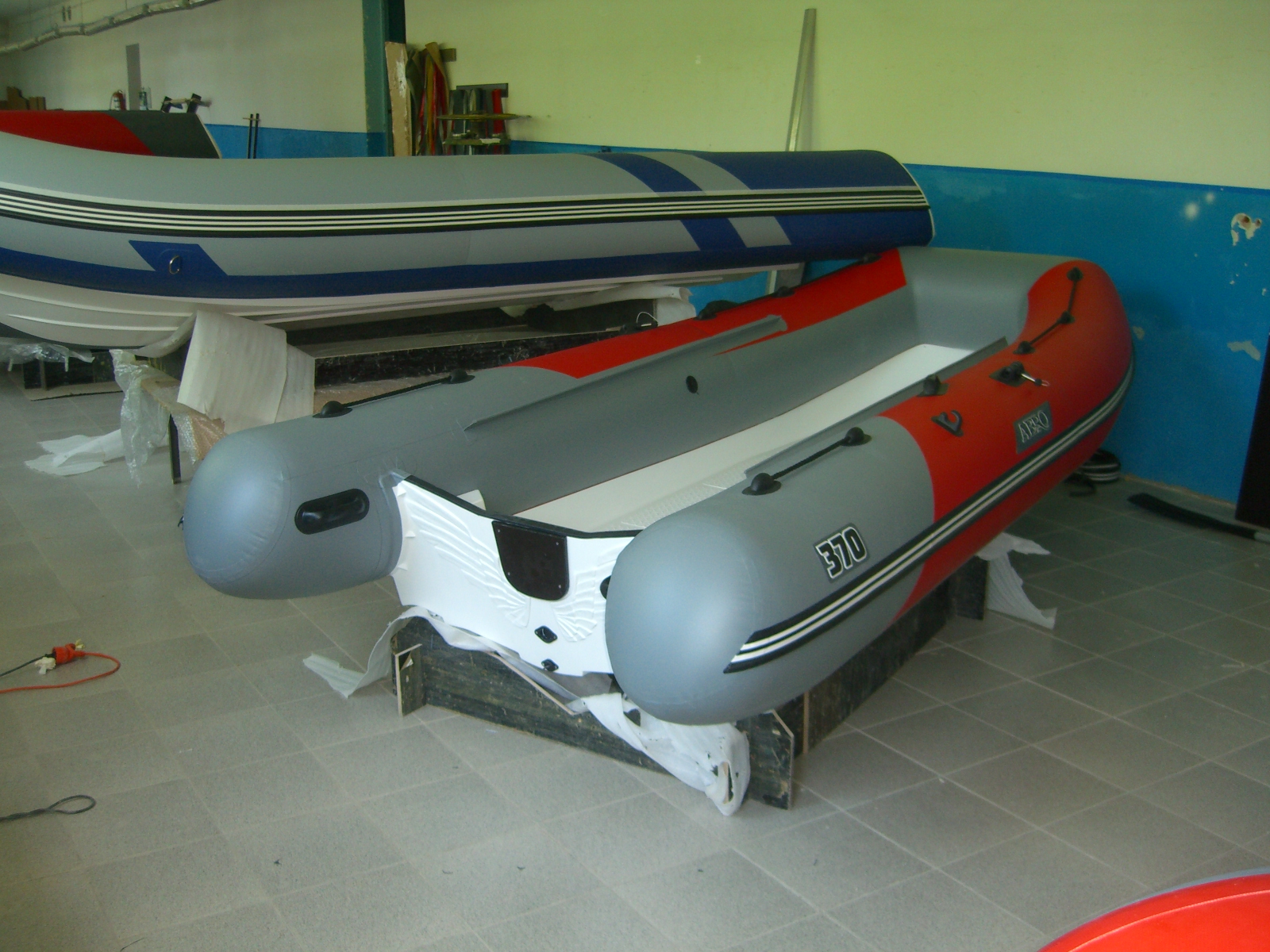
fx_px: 1394
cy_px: 476
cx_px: 635
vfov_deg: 37.7
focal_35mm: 38
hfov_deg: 49.0
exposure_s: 1/60
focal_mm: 7.9
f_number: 2.8
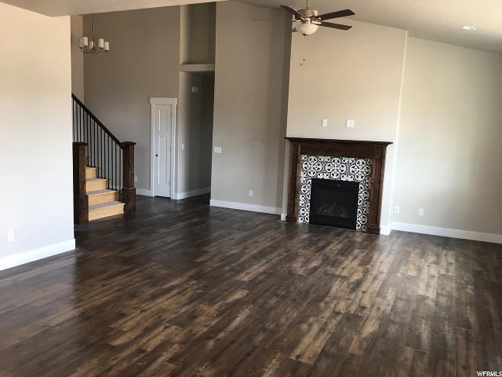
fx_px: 421
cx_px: 251
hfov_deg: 61.7
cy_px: 188
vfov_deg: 48.2
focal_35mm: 29
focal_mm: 4.15
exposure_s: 1/30
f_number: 2.2
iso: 32
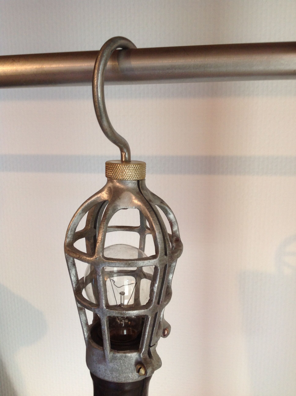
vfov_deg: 52.7
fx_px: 400
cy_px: 198
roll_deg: +1.4
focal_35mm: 35
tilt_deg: -11.3
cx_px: 148
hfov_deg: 40.6
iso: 80
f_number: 2.4
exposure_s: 1/15
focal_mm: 4.28
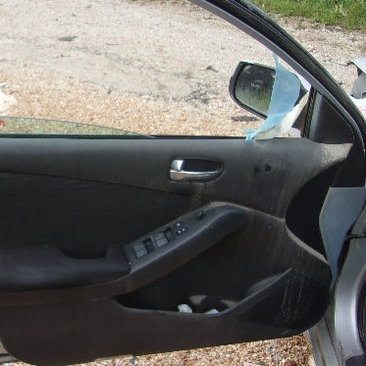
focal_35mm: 41
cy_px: 200
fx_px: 490
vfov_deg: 40.9
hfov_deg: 40.3
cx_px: 117
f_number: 3
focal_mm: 4.9
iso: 80
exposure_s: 1/180
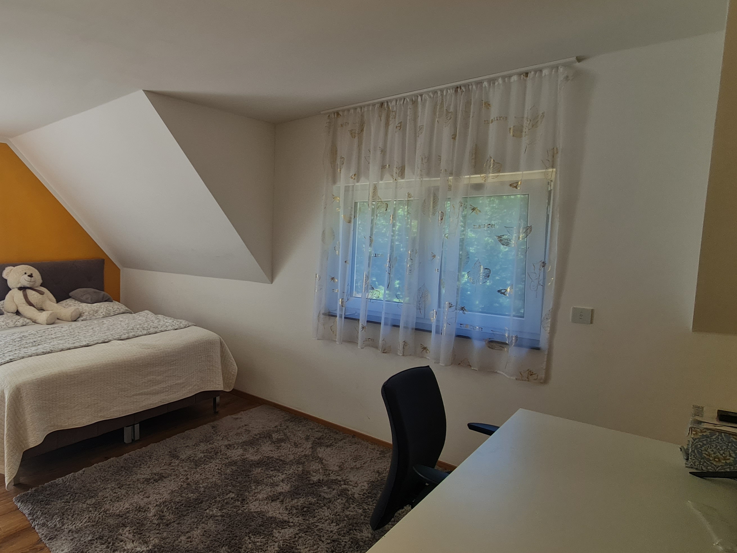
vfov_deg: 66.0
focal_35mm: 20
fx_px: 426
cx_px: 180
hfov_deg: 75.5
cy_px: 275
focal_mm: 2.2
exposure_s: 1/233
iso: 50
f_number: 2.2
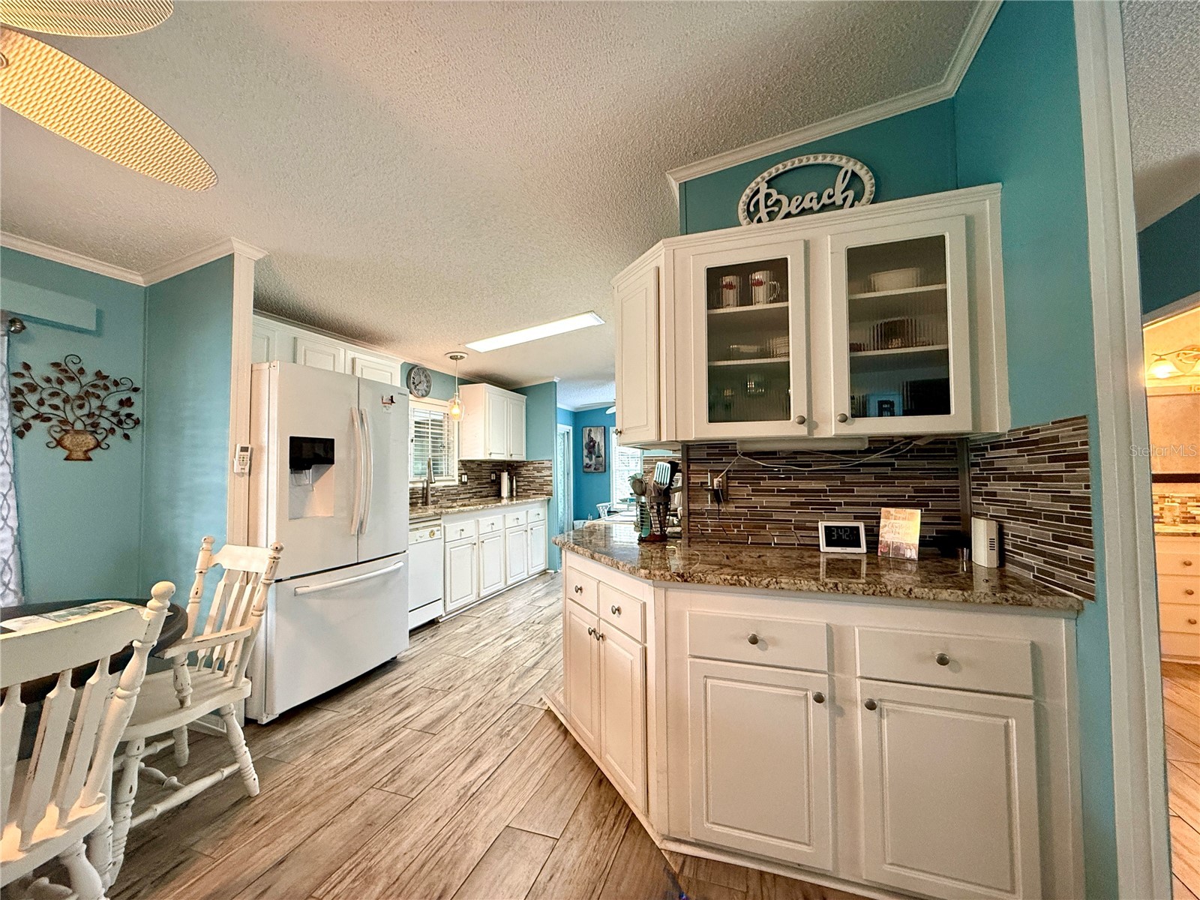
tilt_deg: +3.1
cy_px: 450
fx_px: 485
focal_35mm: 14
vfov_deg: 85.7
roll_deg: +0.2
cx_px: 600
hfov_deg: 102.1
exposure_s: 1/60
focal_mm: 2.22
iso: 400
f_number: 2.2
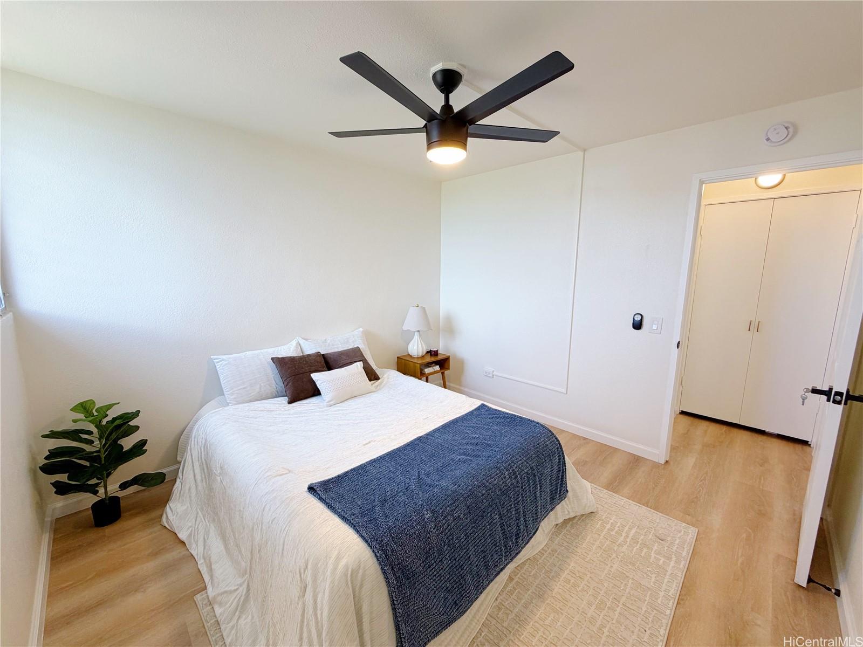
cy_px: 324
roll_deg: -0.1
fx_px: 349
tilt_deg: -9.7
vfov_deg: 85.7
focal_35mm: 14
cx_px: 432
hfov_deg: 102.1
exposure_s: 1/120
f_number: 2.2
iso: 100
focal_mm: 2.22
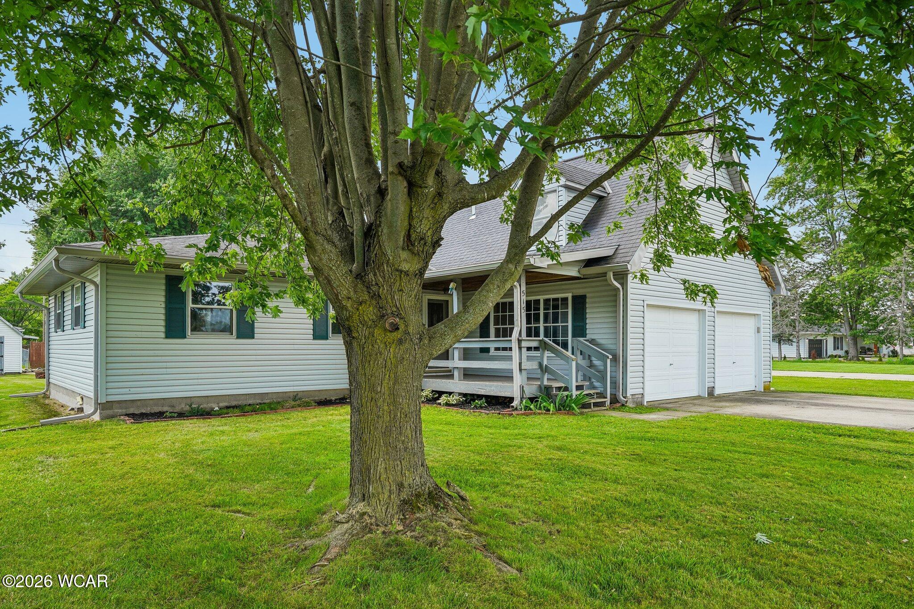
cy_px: 304
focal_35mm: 22
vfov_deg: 57.2
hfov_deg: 78.6
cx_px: 457
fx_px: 558
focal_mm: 22
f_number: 8
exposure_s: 1/60
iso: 100
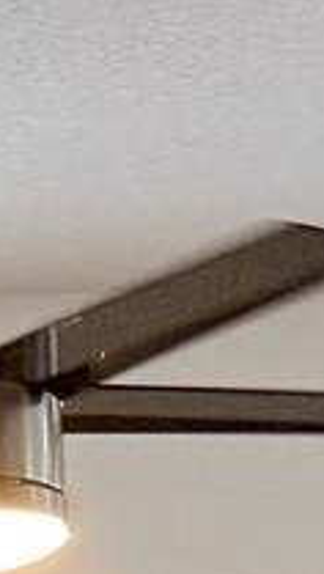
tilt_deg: -8.3
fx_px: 3046
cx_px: 719
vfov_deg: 9.1
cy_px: 1601
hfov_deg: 5.9
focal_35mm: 200
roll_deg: +2.3
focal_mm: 6.76
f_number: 1.78
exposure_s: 1/120
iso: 160
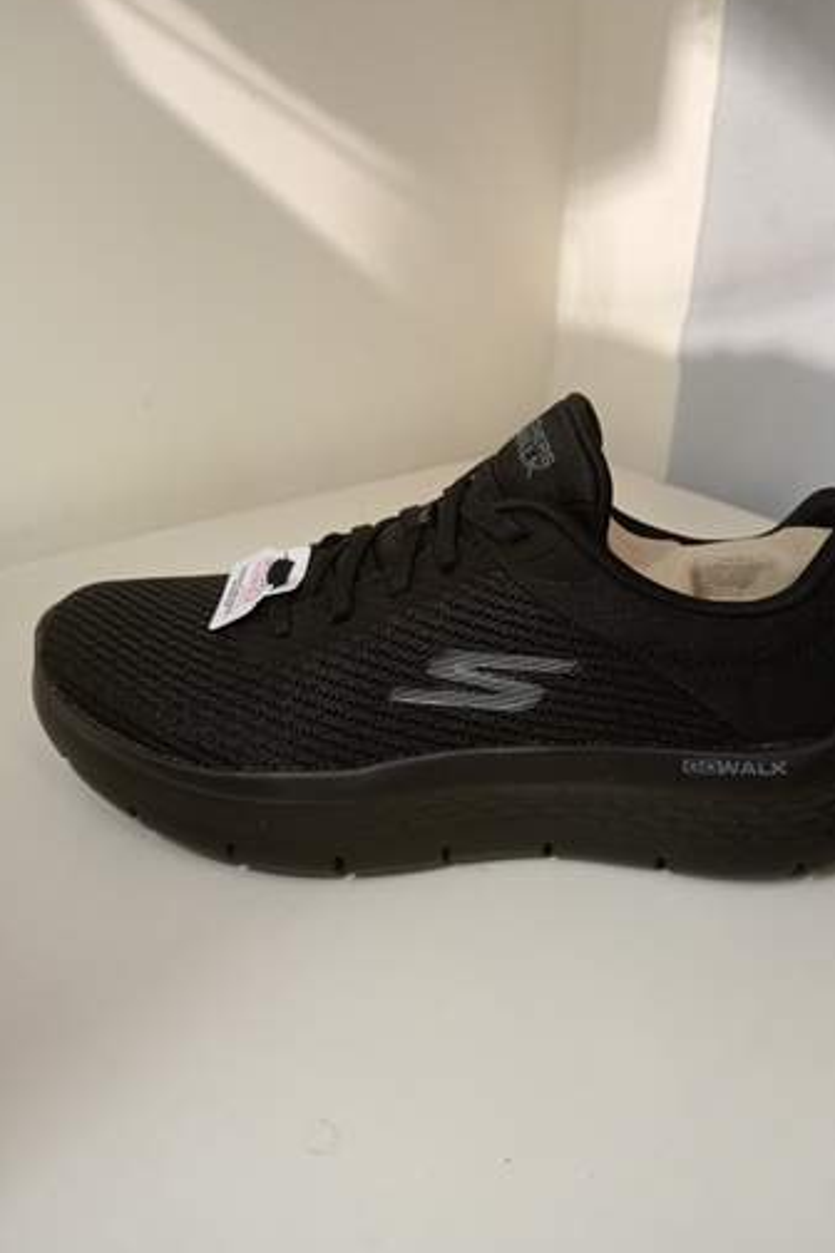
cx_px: 462
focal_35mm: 29
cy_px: 612
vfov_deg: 63.7
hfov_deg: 44.9
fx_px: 1009
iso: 530
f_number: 1.9
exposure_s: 1/50
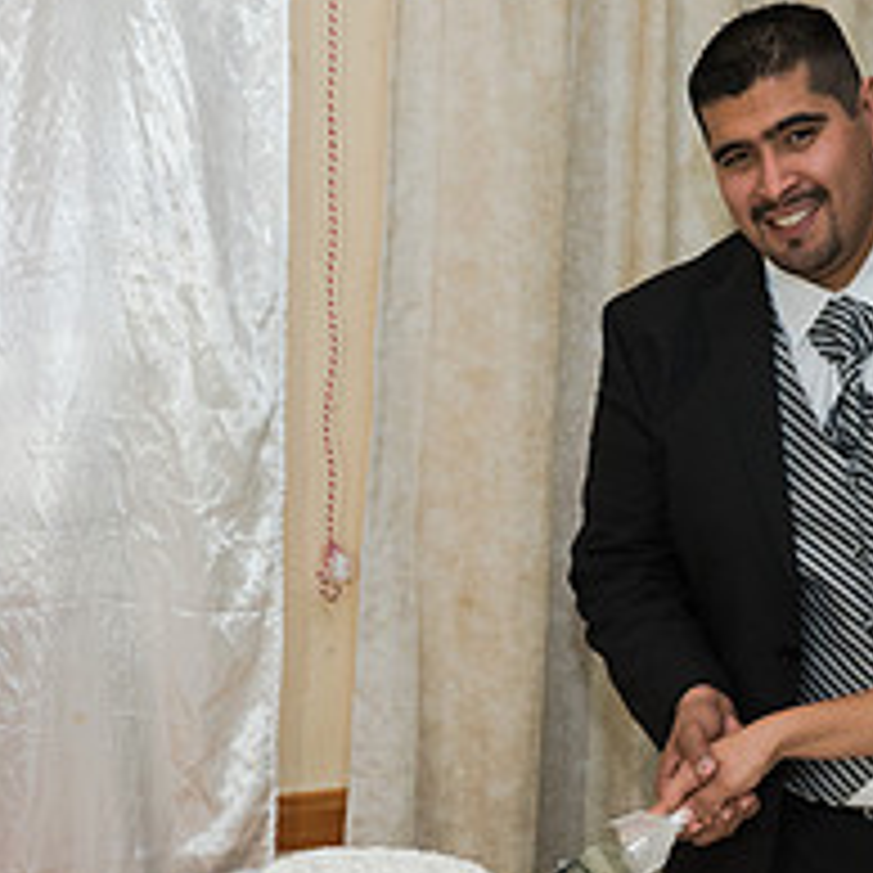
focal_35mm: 71
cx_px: 576
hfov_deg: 24.2
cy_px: 587
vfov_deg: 24.2
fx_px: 2026
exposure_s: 1/100
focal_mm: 28
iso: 1600
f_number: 3.5
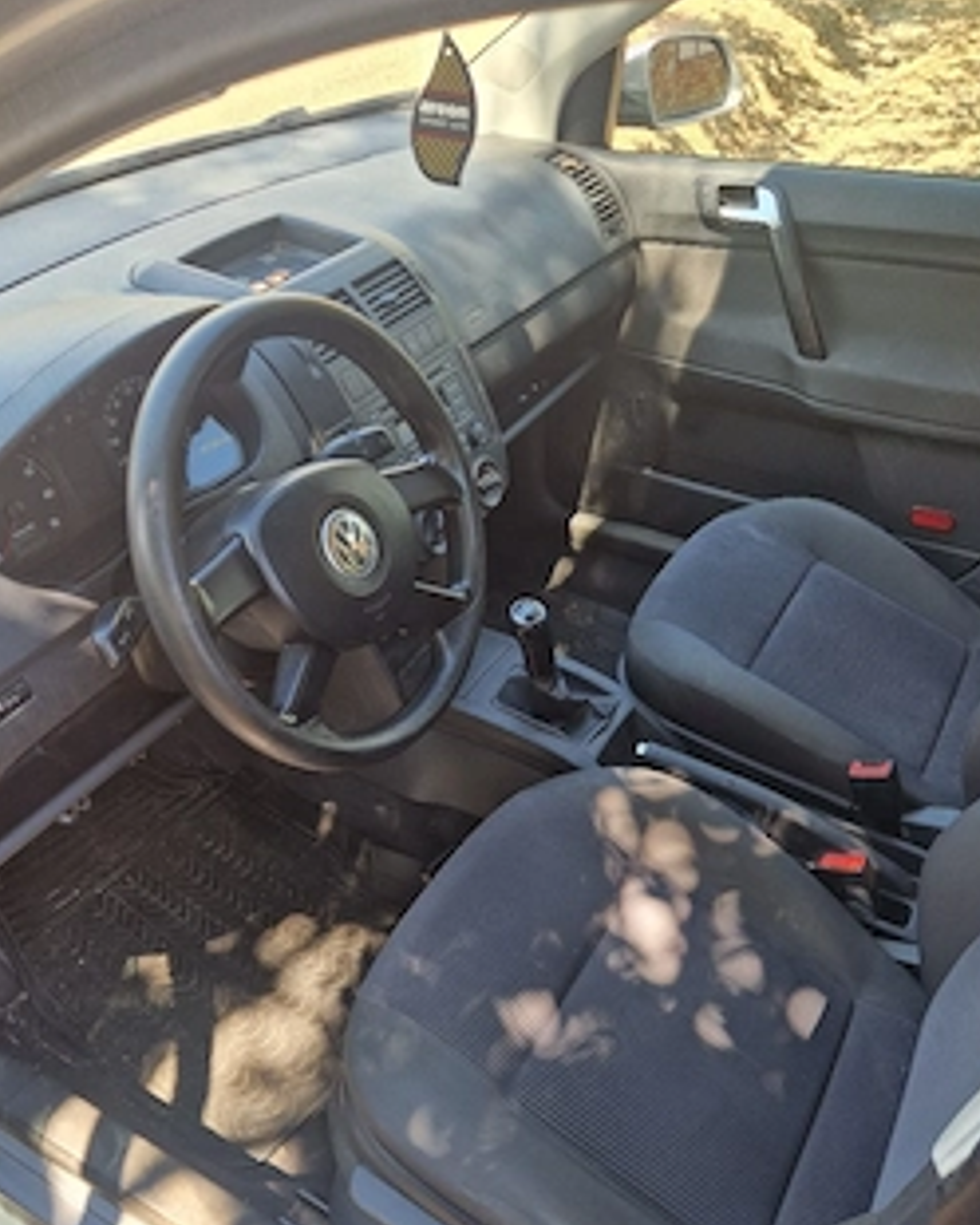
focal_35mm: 29
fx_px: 1051
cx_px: 462
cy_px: 731
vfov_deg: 60.0
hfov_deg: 50.0
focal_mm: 5.4
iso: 50
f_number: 1.8
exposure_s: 1/182
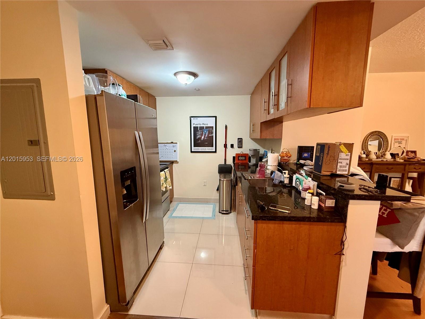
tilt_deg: -7.8
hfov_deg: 102.1
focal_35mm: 14
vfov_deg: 85.7
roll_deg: -0.1
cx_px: 212
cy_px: 160
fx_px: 172
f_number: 2.2
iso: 500
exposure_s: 1/60
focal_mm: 2.22
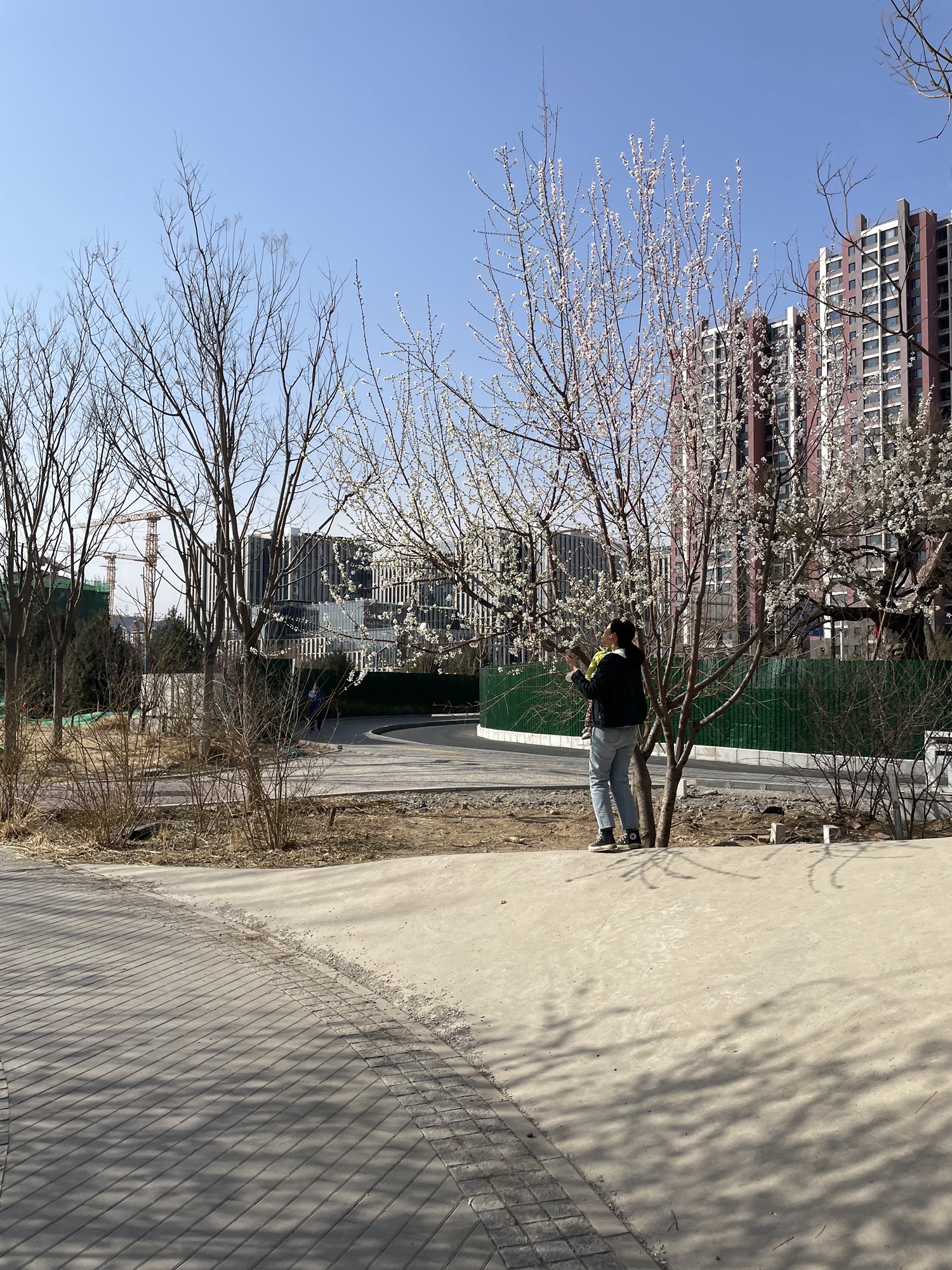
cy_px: 635
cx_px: 476
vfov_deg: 67.3
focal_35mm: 26
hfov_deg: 53.1
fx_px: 953
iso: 32
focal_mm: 4.2
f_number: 1.6
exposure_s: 1/4292
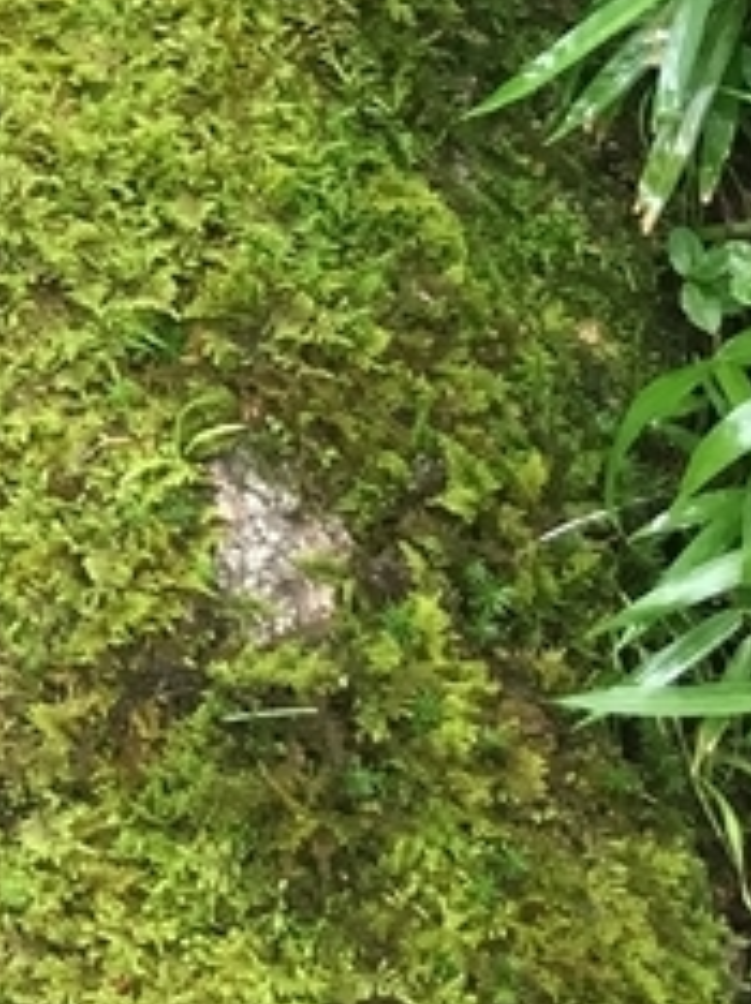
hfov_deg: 9.0
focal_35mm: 149
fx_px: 4318
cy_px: -395
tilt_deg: -39.9
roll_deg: -1.6
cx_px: -1056
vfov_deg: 12.7
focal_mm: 4.15
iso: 50
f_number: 2.2
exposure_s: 1/30
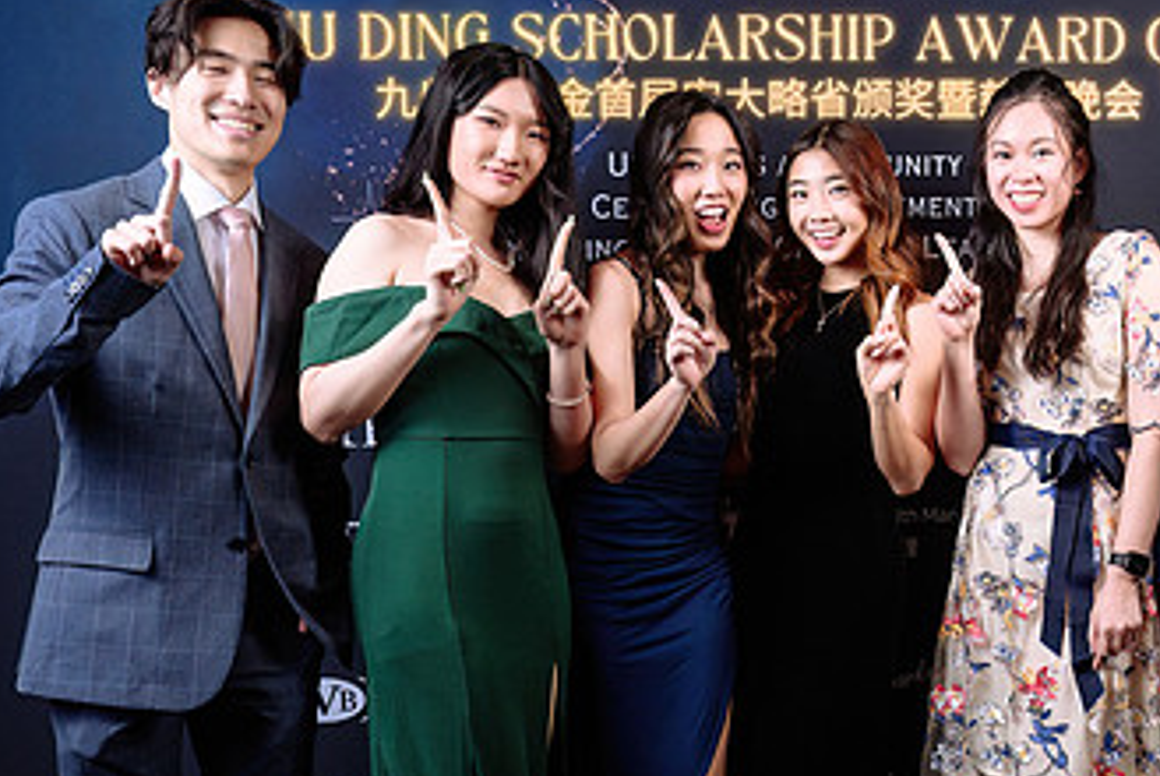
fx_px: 1677
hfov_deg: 36.6
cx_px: 956
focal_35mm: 52
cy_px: 521
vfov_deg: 25.9
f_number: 5
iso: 500
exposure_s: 1/160
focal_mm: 25.5
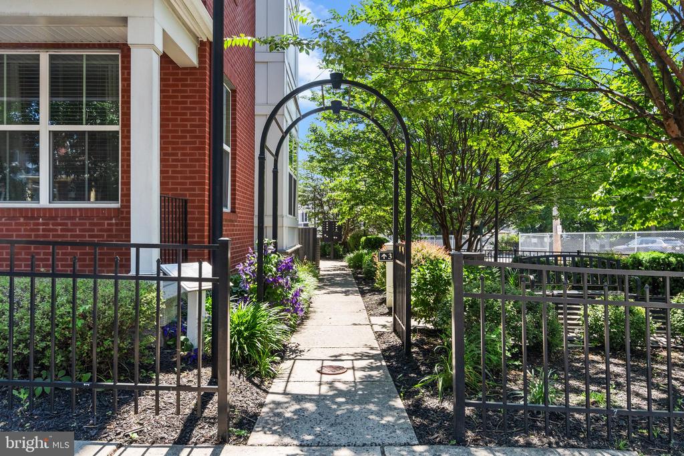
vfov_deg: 53.1
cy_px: 228
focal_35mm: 24
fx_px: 456
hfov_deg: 73.7
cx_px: 342
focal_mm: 16
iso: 250
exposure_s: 1/20
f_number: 9
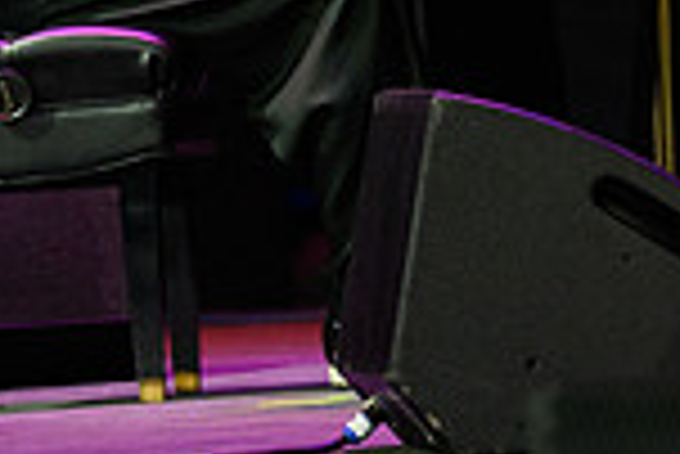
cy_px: -398
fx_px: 10512
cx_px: 941
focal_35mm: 556
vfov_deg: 2.5
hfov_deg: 3.7
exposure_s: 1/250
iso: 3200
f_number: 5.6
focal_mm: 145
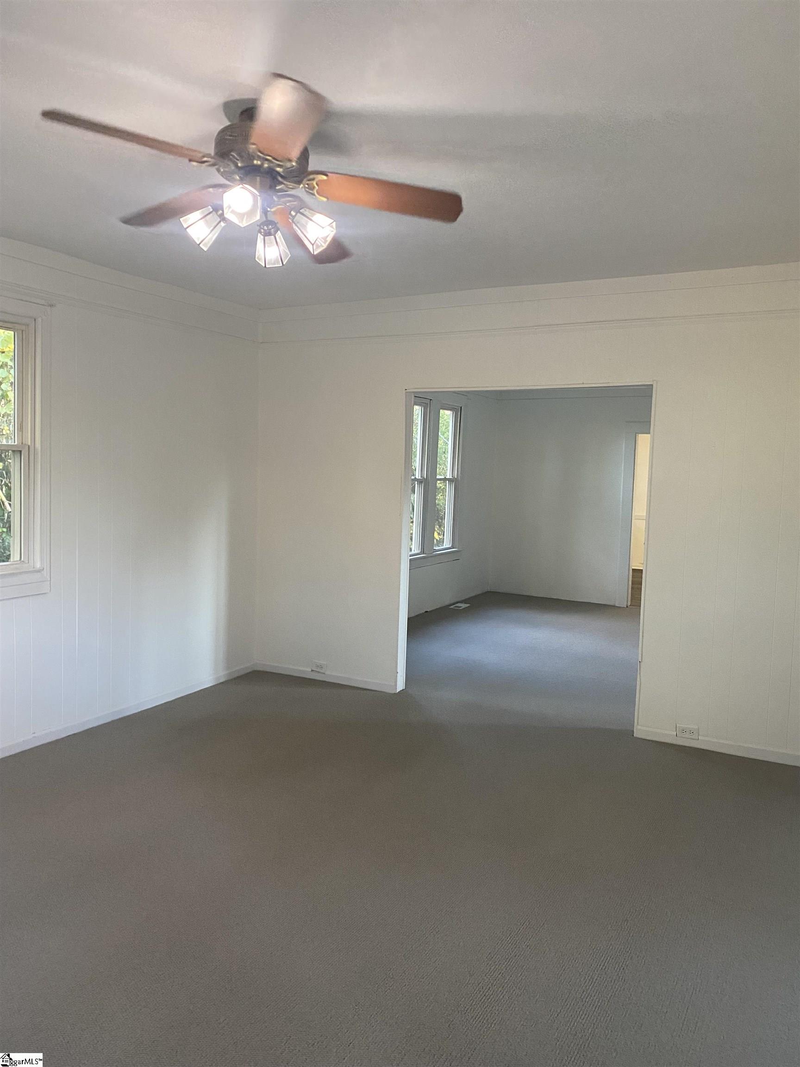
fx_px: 801
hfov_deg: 53.1
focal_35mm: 26
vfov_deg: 67.3
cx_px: 400
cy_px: 534
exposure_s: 1/60
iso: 500
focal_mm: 4.25
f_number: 1.8
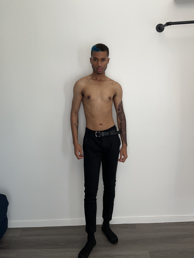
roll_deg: +1.8
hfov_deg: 53.1
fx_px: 194
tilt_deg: -7.1
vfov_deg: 67.3
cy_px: 129
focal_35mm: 26
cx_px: 97
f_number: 1.6
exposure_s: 1/81
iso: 125
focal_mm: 5.1
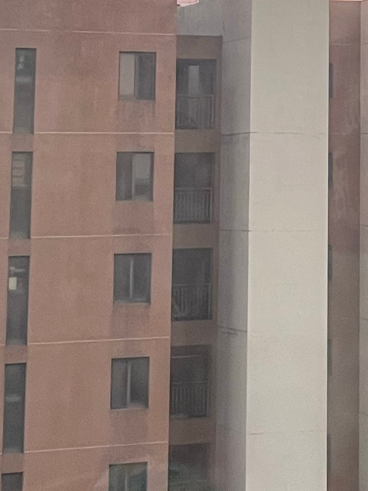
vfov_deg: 15.2
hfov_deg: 11.6
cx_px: 439
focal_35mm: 125
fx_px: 1772
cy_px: -97
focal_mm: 5.1
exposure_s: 1/50
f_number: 1.6
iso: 80
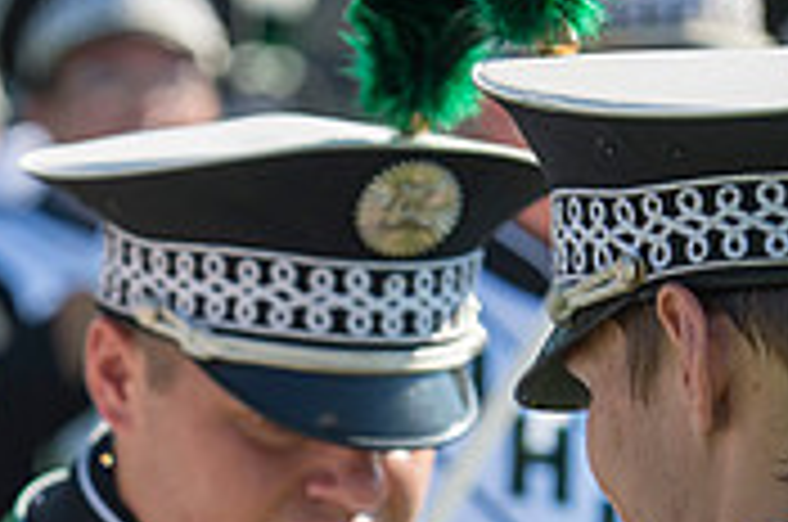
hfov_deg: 4.8
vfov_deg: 3.2
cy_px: 801
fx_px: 9439
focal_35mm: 432
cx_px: -86
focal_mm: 130
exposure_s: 1/1000
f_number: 4.5
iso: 200
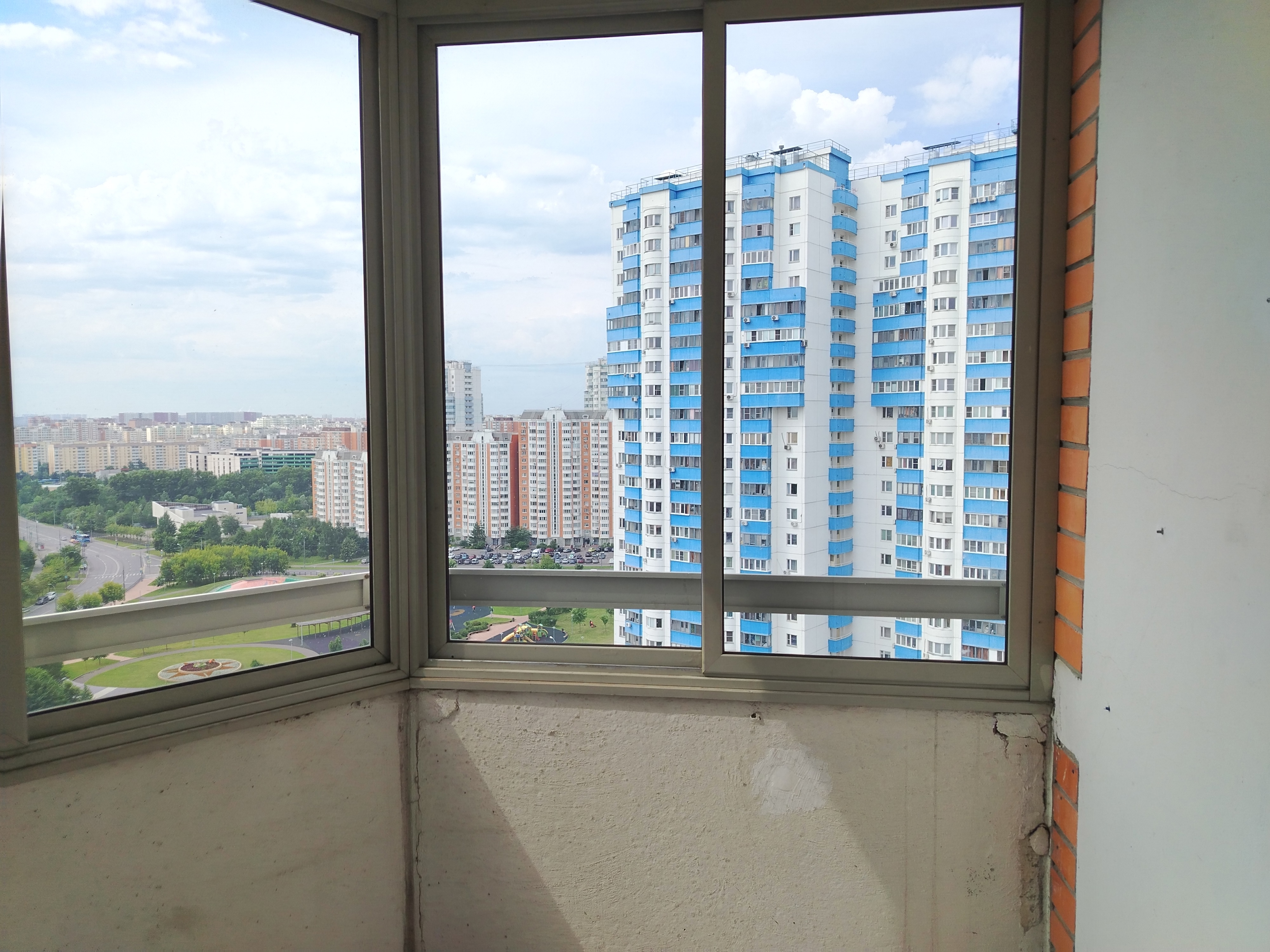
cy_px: 476
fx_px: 881
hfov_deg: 71.6
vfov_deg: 56.8
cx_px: 635
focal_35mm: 24
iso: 100
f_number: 1.75
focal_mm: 5.25
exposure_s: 1/810
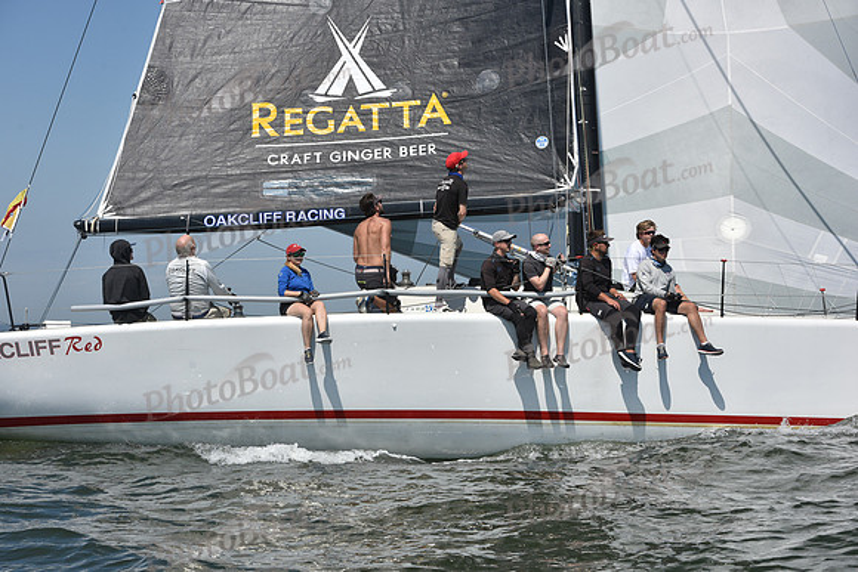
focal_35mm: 70
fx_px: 1669
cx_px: 429
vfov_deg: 19.5
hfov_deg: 28.8
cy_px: 286
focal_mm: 70
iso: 250
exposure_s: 1/1250
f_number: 9
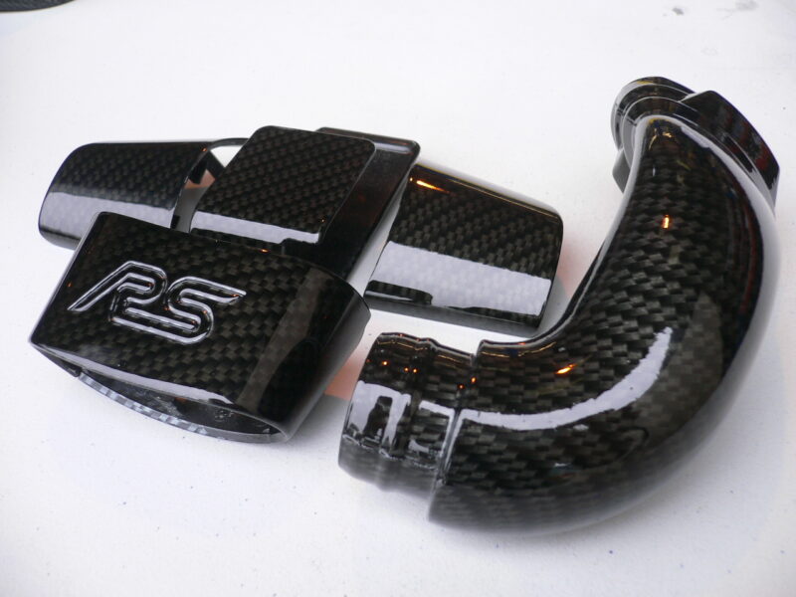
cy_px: 298
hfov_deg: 52.6
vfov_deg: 40.7
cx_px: 398
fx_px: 805
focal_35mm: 35
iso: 100
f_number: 2.8
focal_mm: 5.8
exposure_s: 1/100
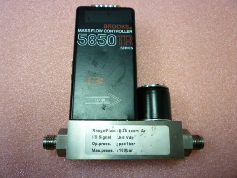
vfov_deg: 48.2
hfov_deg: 61.7
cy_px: 89
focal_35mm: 29
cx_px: 118
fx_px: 199
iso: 400
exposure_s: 1/25
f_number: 3.3
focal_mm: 5.2
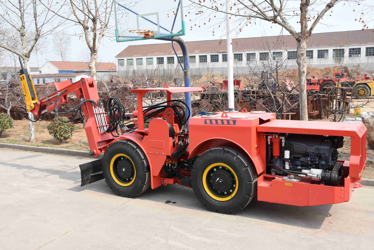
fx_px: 374
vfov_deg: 36.9
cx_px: 187
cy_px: 125
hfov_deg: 53.1
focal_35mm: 36
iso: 640
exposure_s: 1/500
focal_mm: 24
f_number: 11
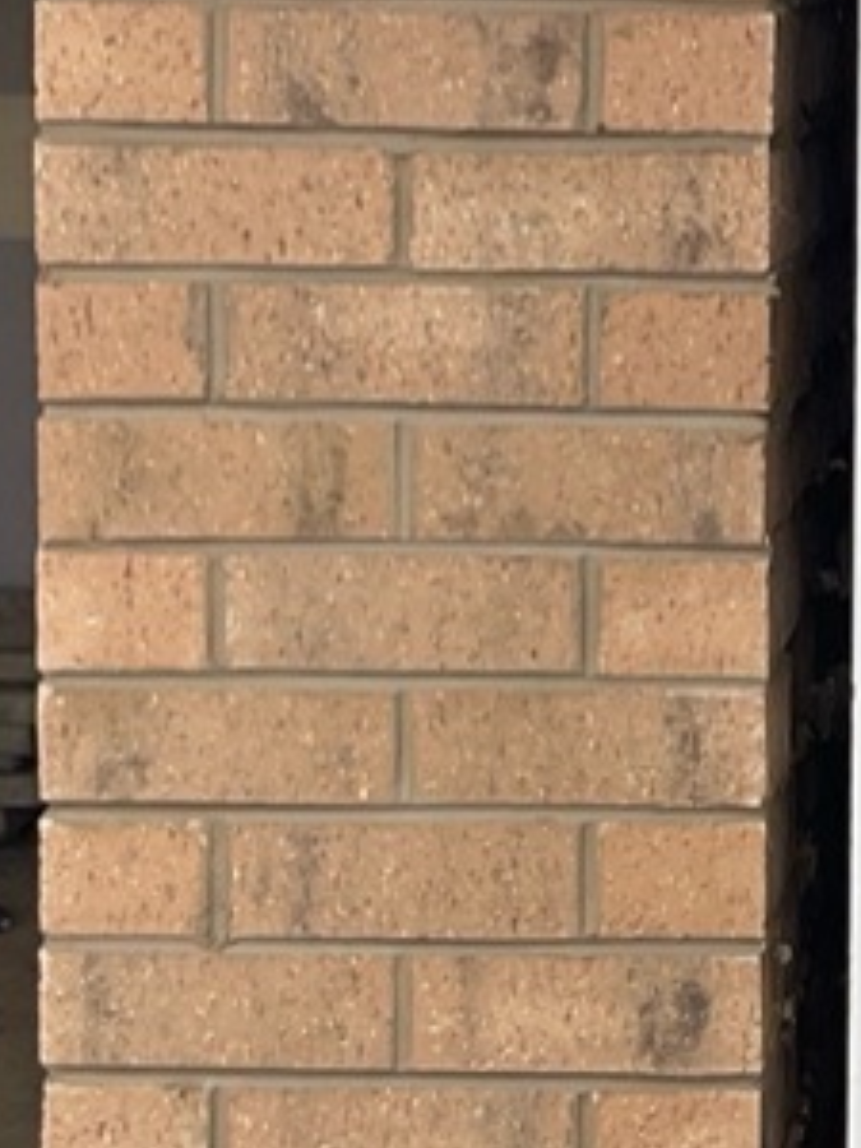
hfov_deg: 11.2
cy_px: 285
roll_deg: -0.5
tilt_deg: -4.0
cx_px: 1117
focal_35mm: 129
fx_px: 4278
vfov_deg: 15.2
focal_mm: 3
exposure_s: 1/295
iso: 16
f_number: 1.8
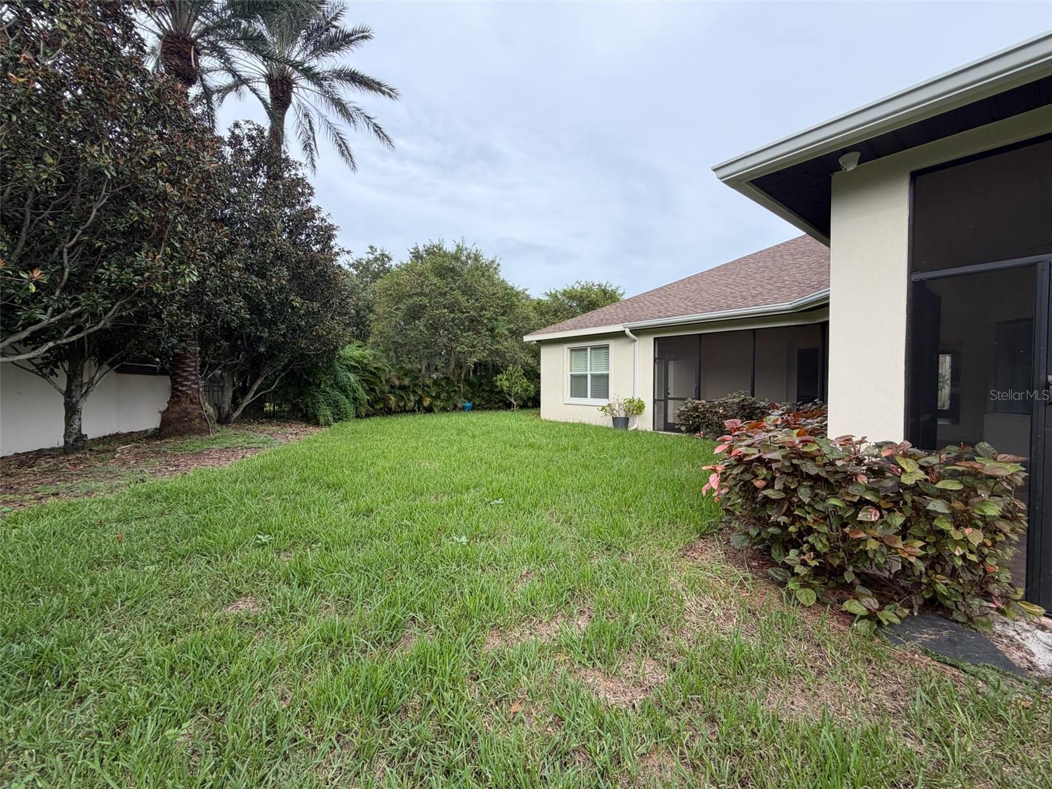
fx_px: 425
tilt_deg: -1.0
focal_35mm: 14
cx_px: 526
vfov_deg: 85.7
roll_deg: +0.3
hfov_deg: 102.1
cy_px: 394
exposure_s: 1/502
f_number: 2.2
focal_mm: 2.22
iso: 50
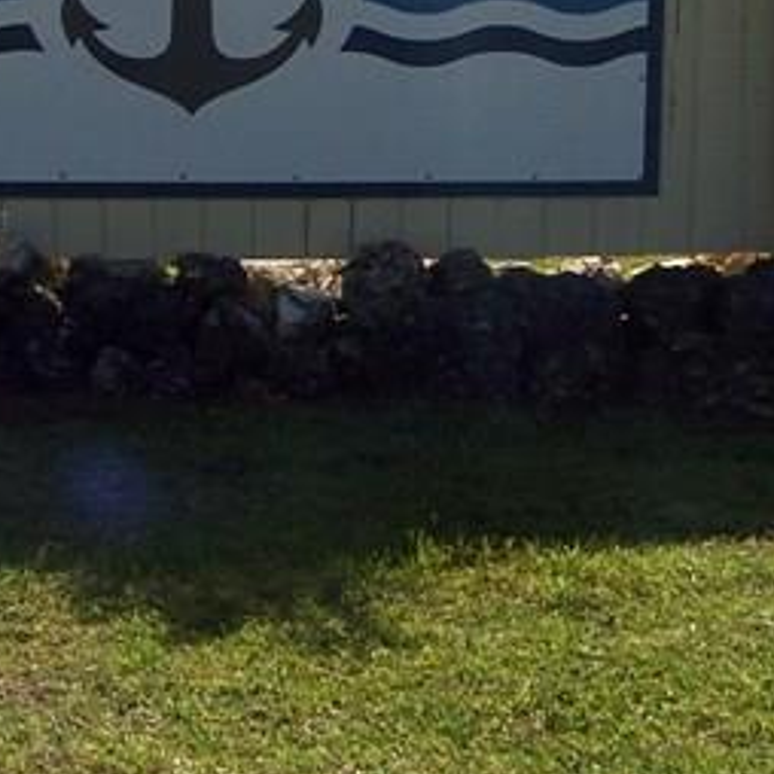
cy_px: -15
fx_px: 3516
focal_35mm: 139
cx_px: 146
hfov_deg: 12.5
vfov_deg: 12.4
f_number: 4
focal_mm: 8
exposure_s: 1/1000
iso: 100
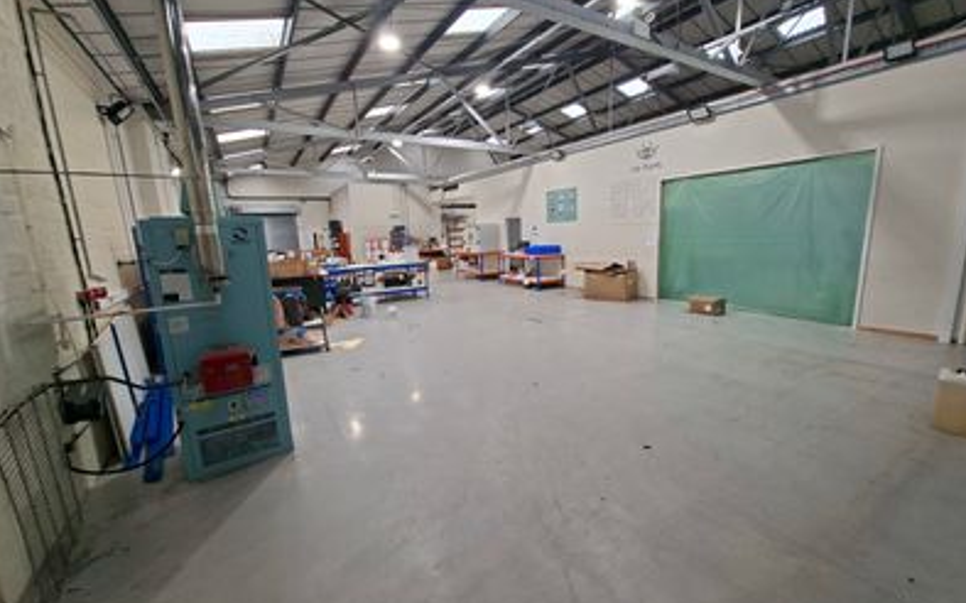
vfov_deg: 78.6
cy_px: 299
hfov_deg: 105.3
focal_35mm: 14
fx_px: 368
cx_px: 483
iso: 40
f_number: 2.2
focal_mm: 1.74
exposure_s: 1/60
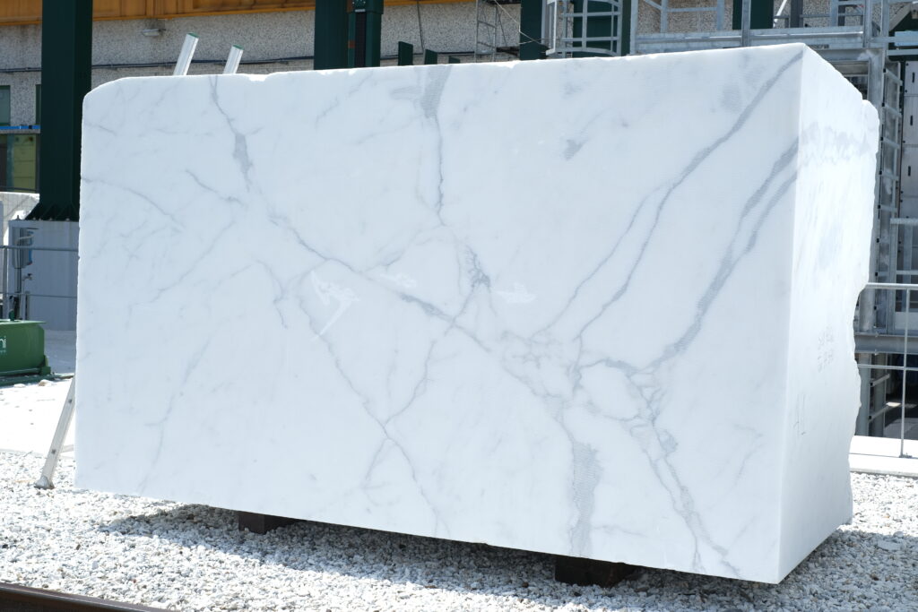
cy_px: 306
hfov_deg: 37.5
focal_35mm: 53
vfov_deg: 25.5
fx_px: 1352
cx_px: 459
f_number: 8
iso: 80
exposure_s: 1/125
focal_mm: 35
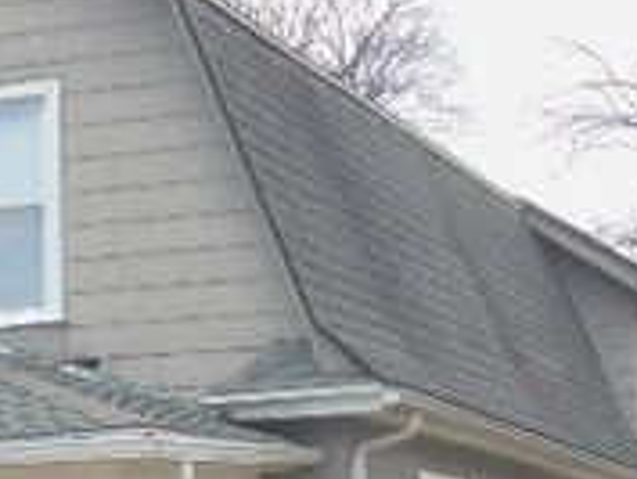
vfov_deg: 10.5
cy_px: 423
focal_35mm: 141
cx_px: 119
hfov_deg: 13.9
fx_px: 2596
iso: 125
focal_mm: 8.9
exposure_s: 1/200
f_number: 4
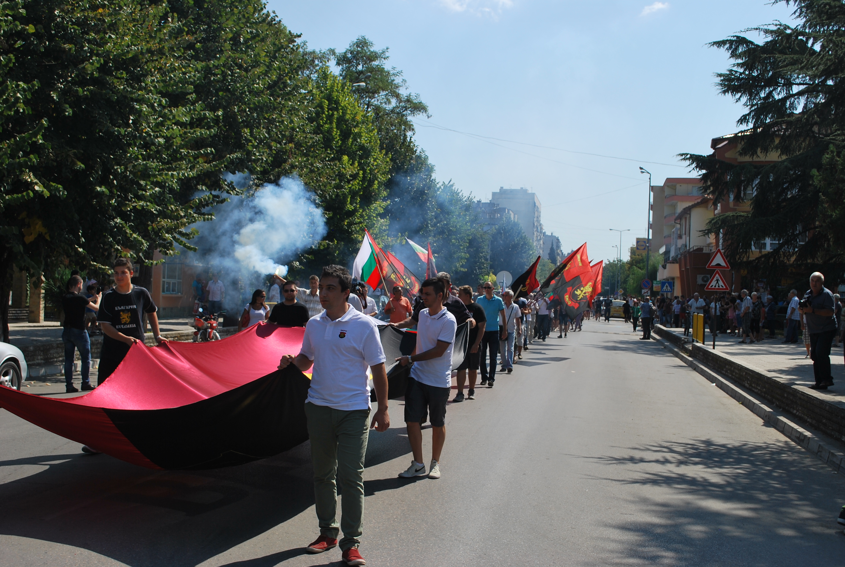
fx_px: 988
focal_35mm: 42
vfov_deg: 32.0
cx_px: 422
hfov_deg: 46.3
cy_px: 284
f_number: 8
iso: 100
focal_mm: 28
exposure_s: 1/250
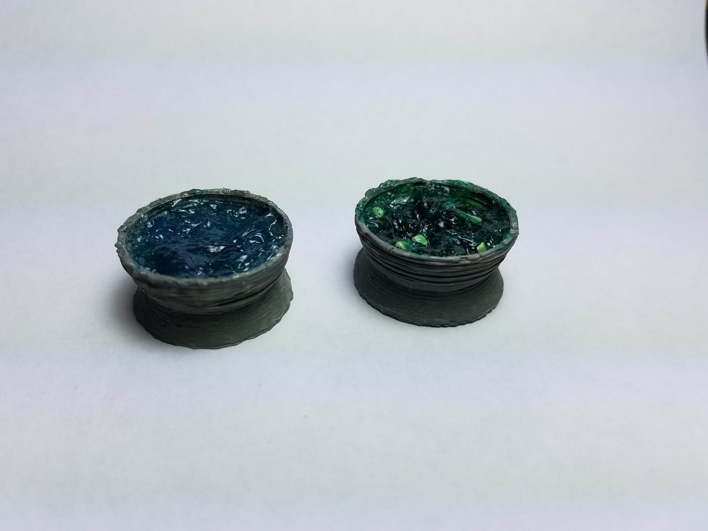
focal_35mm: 27
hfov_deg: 65.3
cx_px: 350
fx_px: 552
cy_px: 260
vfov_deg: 51.3
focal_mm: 4.2
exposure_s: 1/858
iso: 50
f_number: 1.7
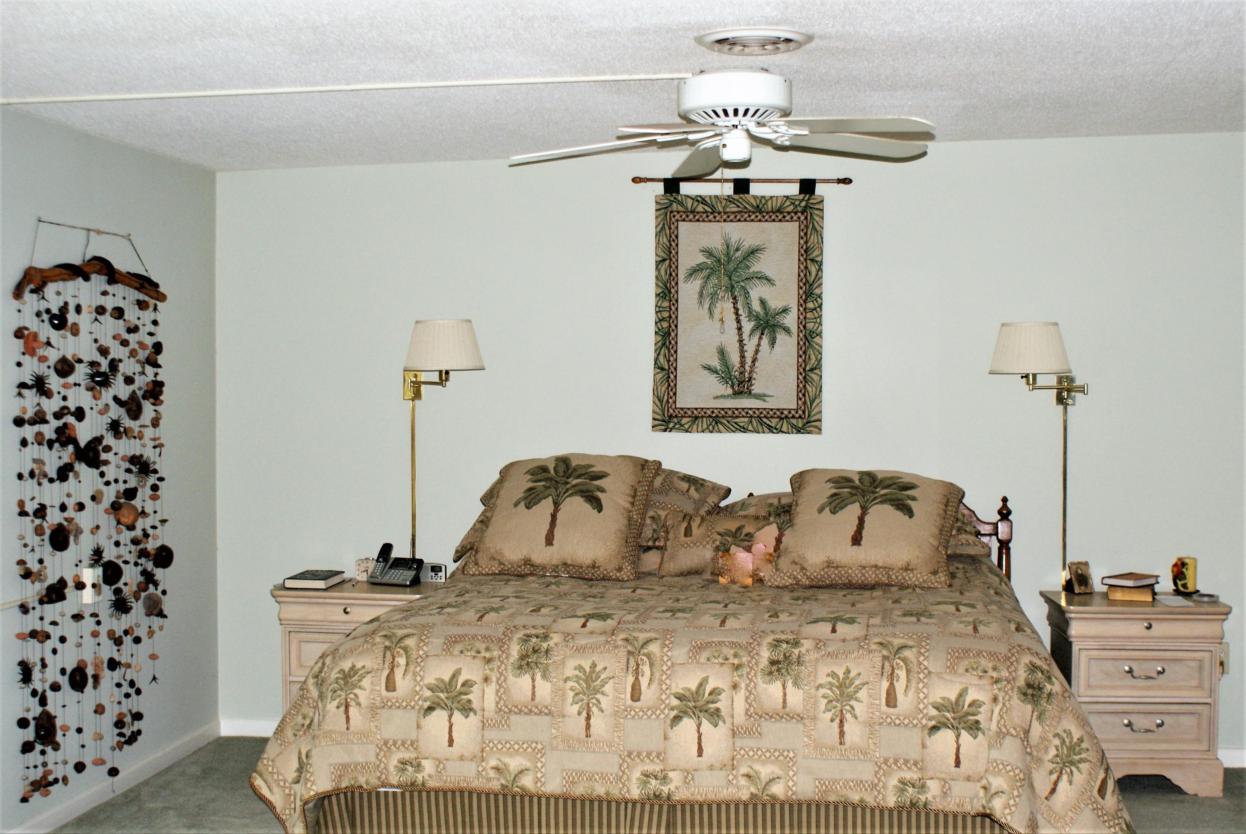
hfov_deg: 46.3
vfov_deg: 32.0
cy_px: 417
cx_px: 623
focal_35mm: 42
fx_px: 1455
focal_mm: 28
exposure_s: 1/60
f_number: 5
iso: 400
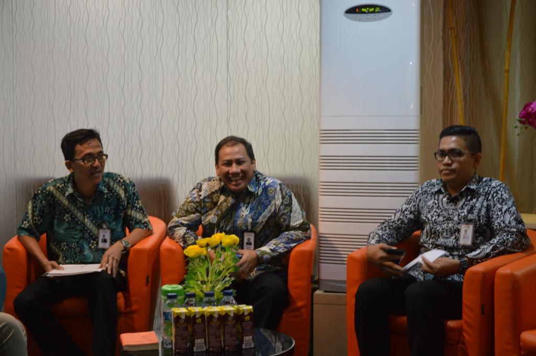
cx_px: 268
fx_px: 893
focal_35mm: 60
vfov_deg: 22.6
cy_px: 178
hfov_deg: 33.4
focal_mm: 40
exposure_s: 1/15
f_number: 4.5
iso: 800
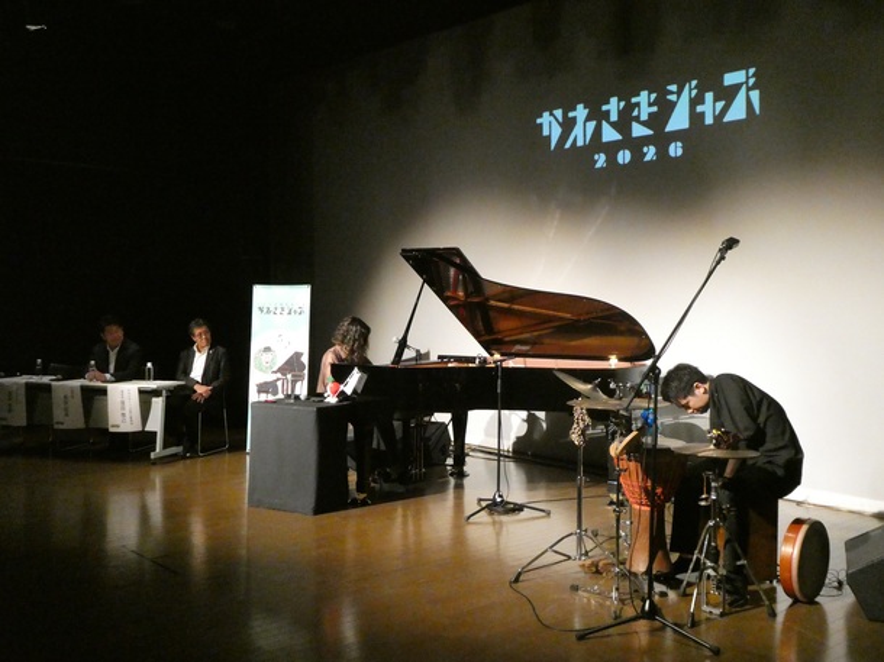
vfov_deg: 40.7
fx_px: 893
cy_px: 331
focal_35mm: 35
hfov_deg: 52.6
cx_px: 442
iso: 1600
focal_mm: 6.3
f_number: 3.7
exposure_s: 1/40
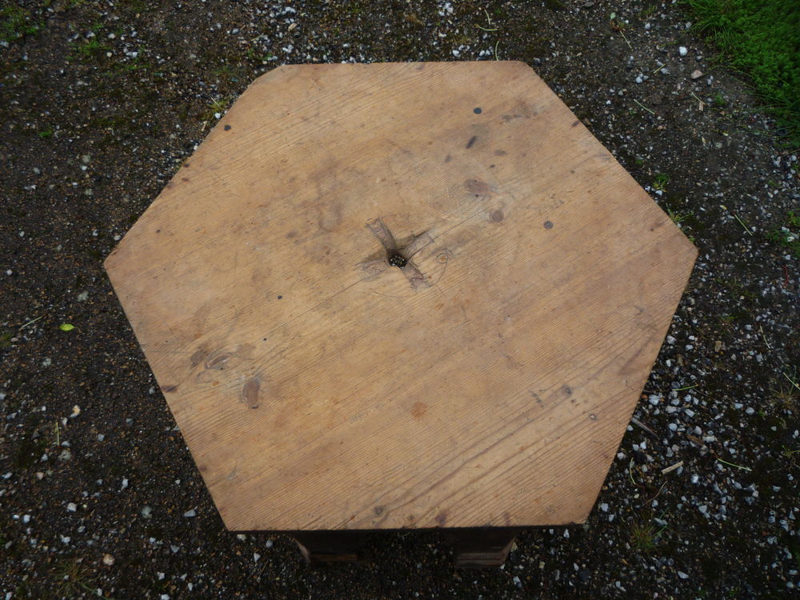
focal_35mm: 30
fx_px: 693
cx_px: 400
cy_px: 300
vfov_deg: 46.8
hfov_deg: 60.0
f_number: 4
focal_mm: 5.2
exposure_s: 1/125
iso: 100
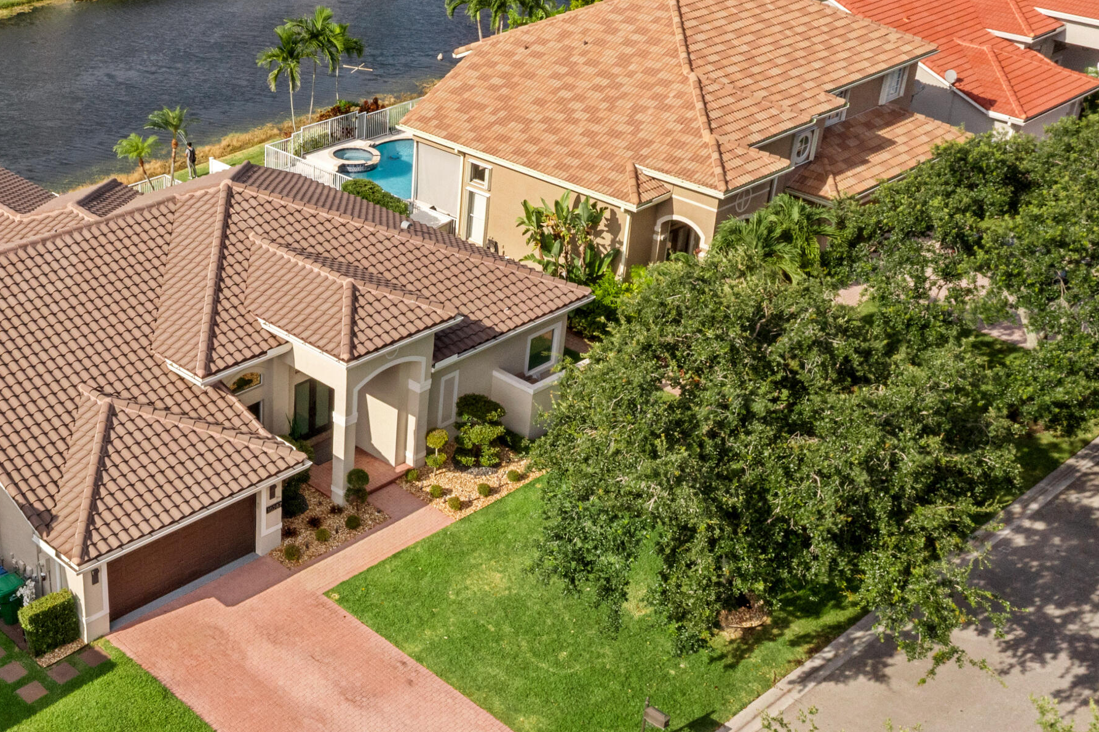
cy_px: 376
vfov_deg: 28.6
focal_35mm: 47
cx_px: 211
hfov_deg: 40.1
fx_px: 1435
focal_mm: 10.26
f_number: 10
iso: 400
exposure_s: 1/320
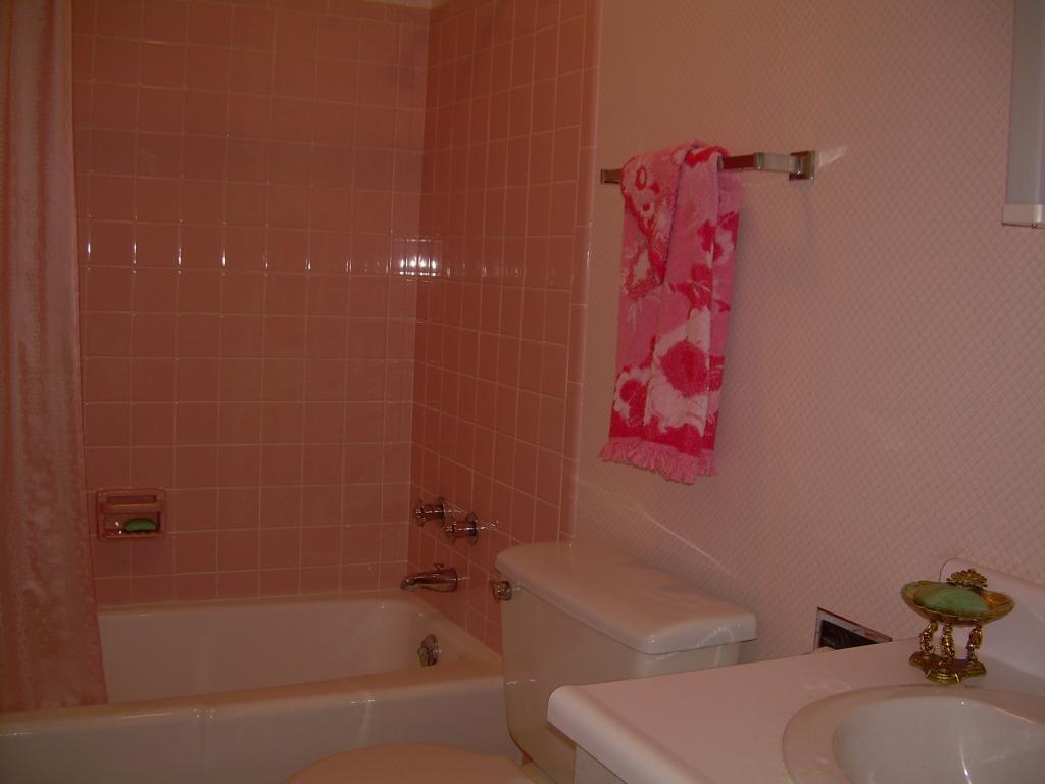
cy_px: 392
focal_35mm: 38
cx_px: 522
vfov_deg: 37.7
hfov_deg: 49.0
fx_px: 1147
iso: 50
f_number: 2.8
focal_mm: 6.3
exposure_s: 1/60
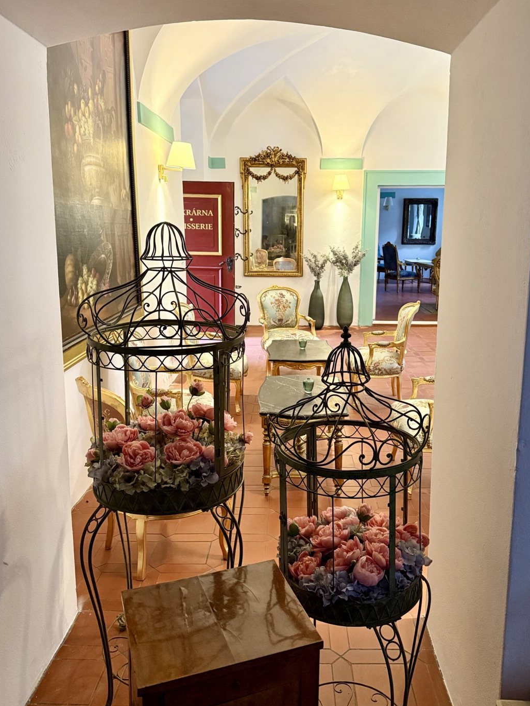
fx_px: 571
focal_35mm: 28
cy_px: 320
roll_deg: -0.2
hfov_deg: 49.7
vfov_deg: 63.3
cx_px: 289
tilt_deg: -8.8
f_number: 1.78
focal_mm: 6.76
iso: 800
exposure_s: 1/50
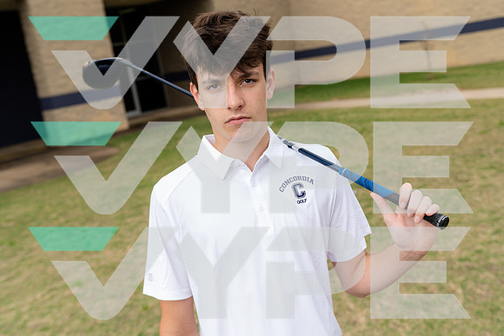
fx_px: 588
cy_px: 168
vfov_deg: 31.9
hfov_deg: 46.4
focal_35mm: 42
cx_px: 252
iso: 100
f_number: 4
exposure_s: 1/250
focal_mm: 42
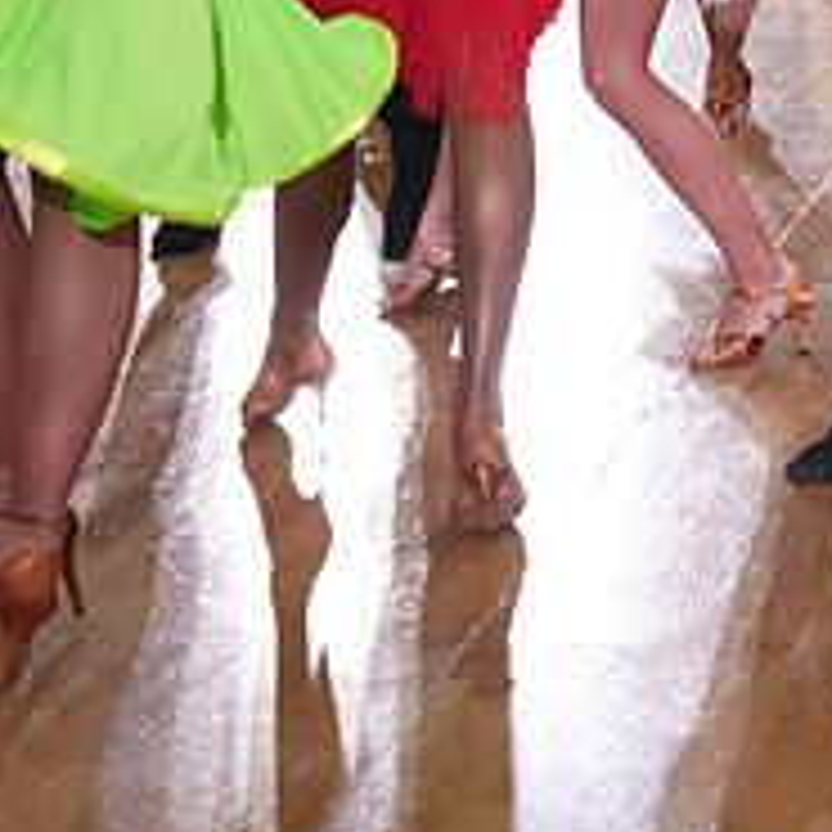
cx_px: 794
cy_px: -283
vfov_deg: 15.2
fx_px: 2964
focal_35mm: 109
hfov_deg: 15.7
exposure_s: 1/200
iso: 4000
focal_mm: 41
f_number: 7.1
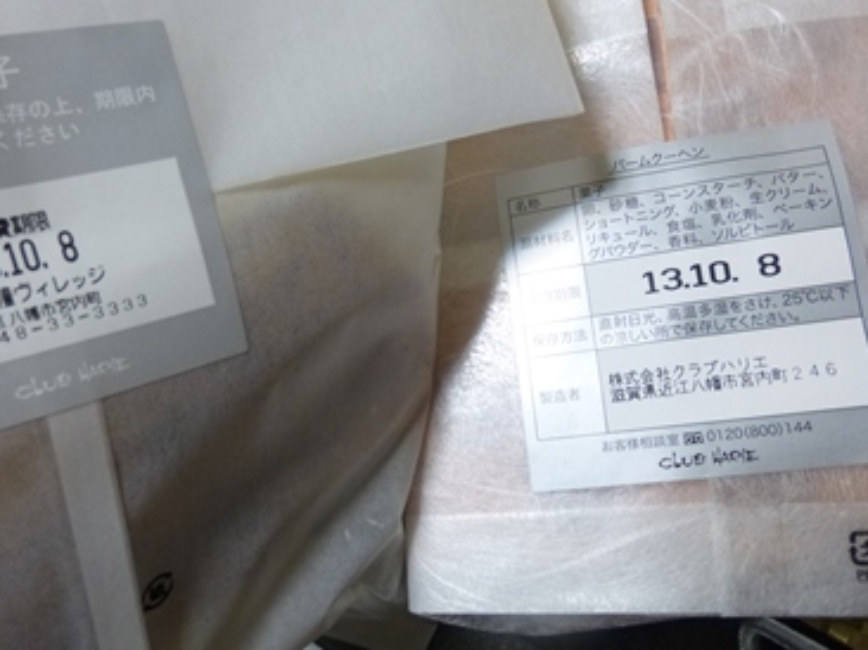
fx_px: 702
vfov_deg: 49.7
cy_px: 331
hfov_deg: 63.4
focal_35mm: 28
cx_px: 396
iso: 400
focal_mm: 4.5
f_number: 3.1
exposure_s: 1/50
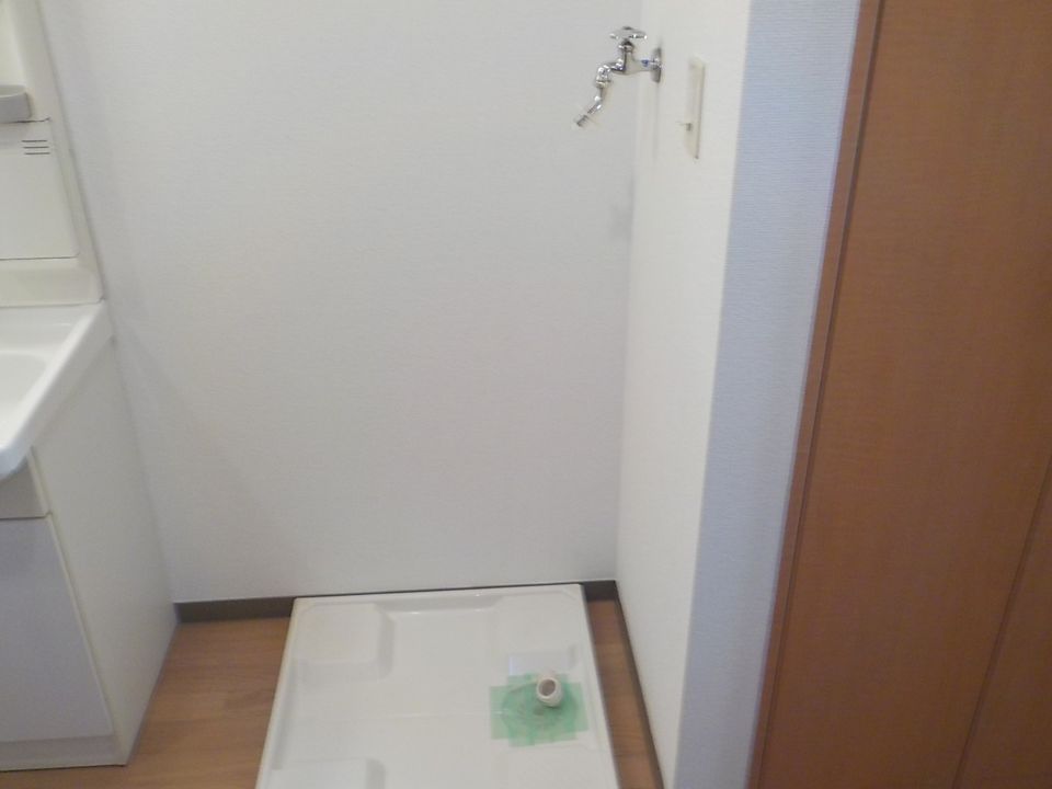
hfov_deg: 60.0
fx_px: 912
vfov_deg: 46.8
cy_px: 394
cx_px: 526
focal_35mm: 30
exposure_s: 1/30
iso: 320
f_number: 3.3
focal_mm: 4.1
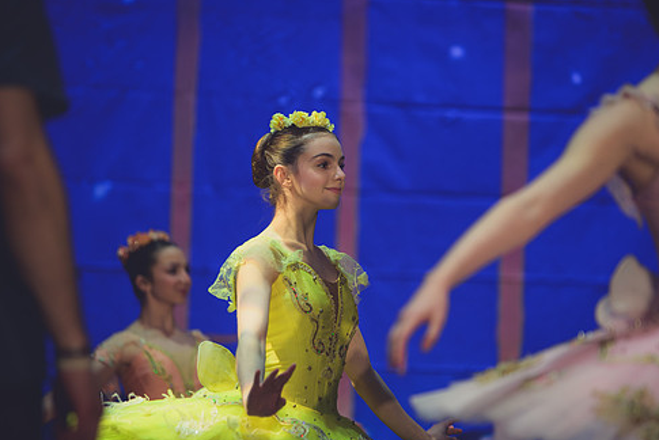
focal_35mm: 233
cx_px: 327
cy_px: 233
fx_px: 4268
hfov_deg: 8.8
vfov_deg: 5.9
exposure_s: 1/320
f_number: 2.8
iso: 720
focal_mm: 195
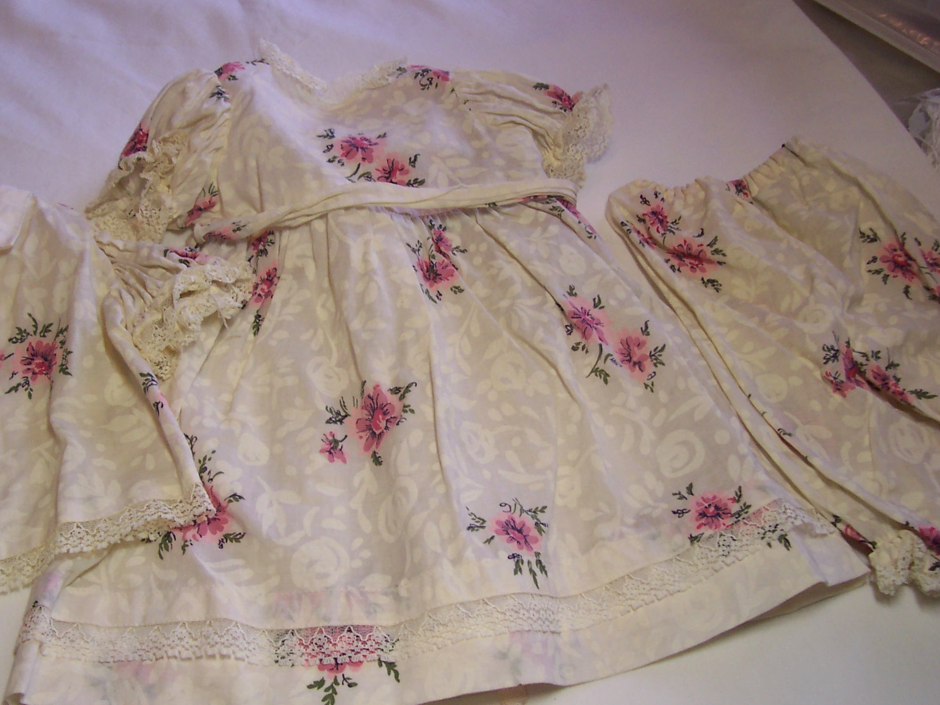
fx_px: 1114
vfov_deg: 35.1
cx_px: 427
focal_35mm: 41
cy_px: 375
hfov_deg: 45.7
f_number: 2.8
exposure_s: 1/45
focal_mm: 5.6
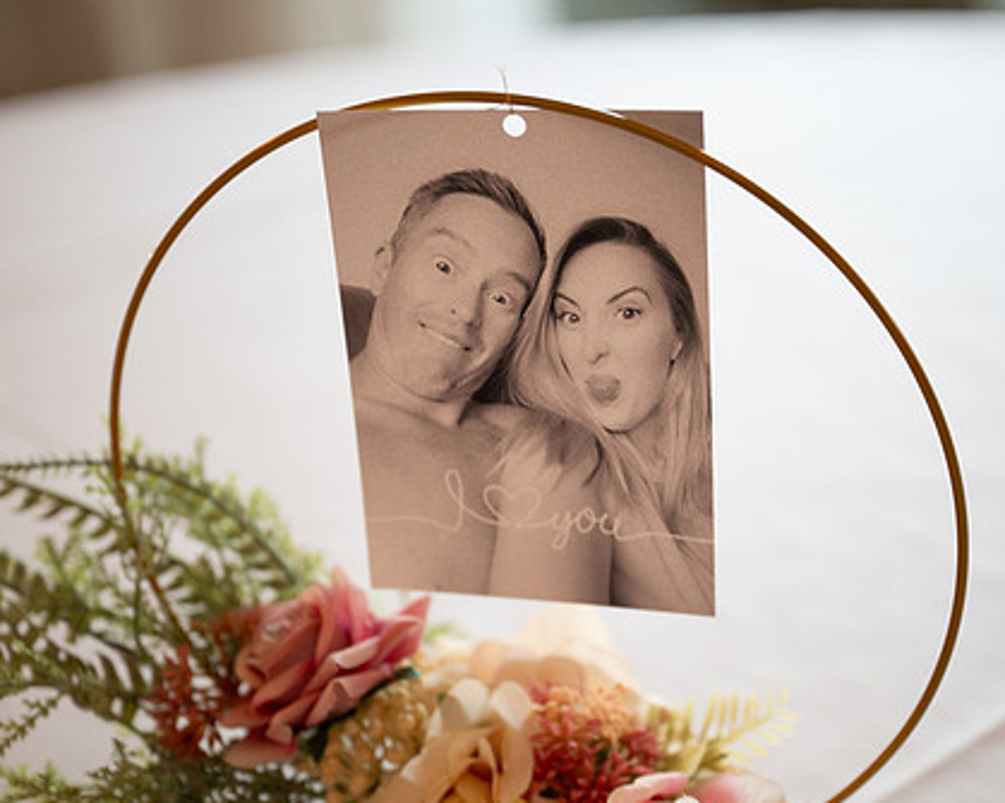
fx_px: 2706
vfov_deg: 16.9
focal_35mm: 91
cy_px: 454
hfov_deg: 21.0
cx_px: 513
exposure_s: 1/100
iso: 500
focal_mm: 70
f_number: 2.8
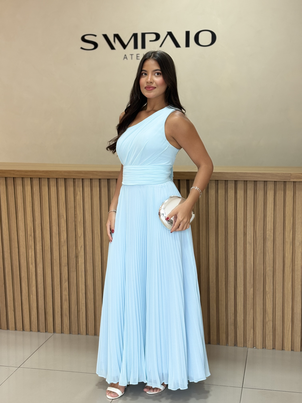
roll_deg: +0.1
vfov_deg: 36.8
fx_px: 605
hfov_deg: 28.0
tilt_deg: -7.2
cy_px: 202
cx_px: 151
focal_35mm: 52
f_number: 1.6
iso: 50
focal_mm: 5.96
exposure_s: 1/60
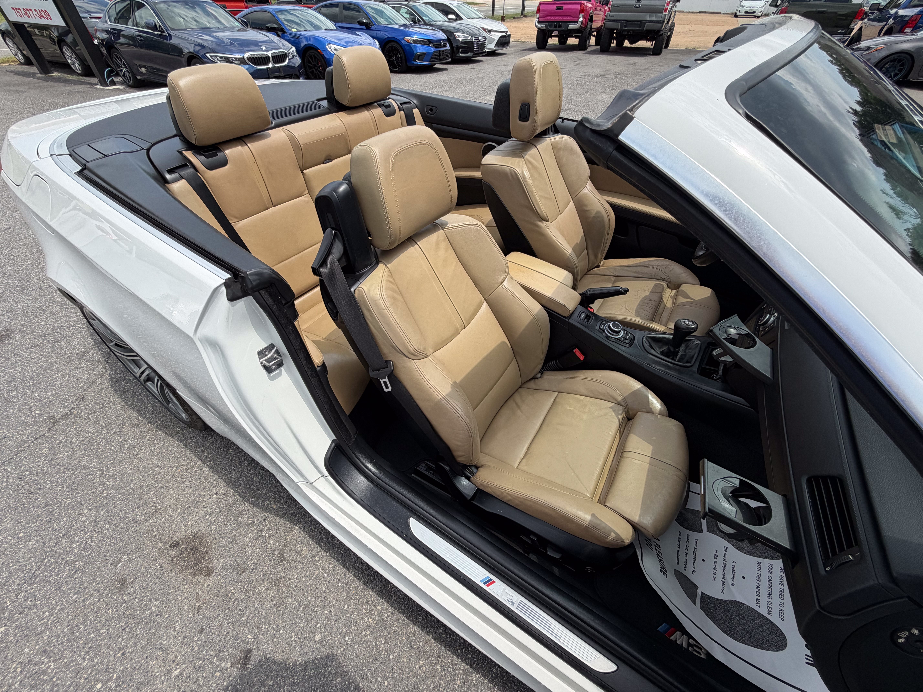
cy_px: 346
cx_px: 462
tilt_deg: -42.7
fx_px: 373
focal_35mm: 14
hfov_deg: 102.1
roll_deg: -0.5
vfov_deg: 85.7
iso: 40
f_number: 2.2
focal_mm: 2.22
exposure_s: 1/770
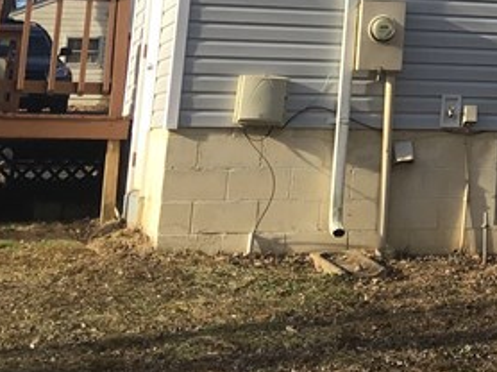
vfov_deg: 13.0
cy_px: -211
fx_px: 1535
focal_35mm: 107
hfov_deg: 16.8
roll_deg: -0.8
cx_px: 735
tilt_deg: +14.0
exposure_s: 1/596
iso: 25
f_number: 2.2
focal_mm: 4.15
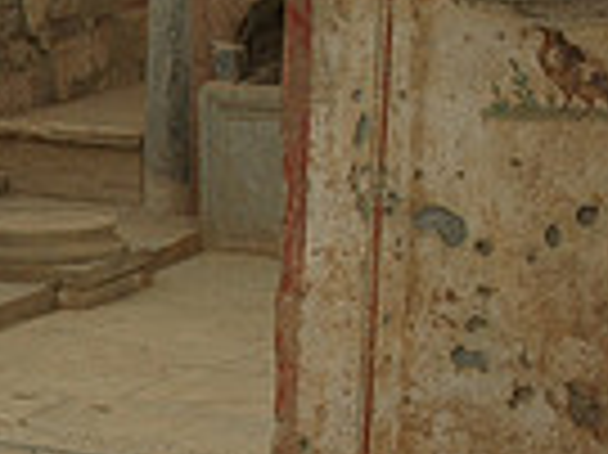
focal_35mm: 167
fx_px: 2932
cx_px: -608
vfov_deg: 8.8
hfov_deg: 10.8
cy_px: 555
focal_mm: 27
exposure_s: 1/400
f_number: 4.5
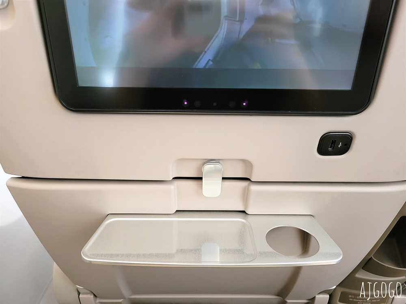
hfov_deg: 67.3
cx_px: 203
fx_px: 305
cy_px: 152
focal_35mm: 26
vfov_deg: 53.1
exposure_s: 1/40
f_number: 1.8
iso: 640
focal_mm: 5.4
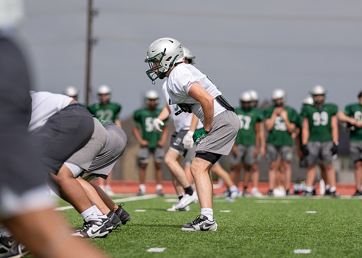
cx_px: 199
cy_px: 118
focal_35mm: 284
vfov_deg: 5.1
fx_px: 2919
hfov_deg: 7.1
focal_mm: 200
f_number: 2.8
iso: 125
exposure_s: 1/4000
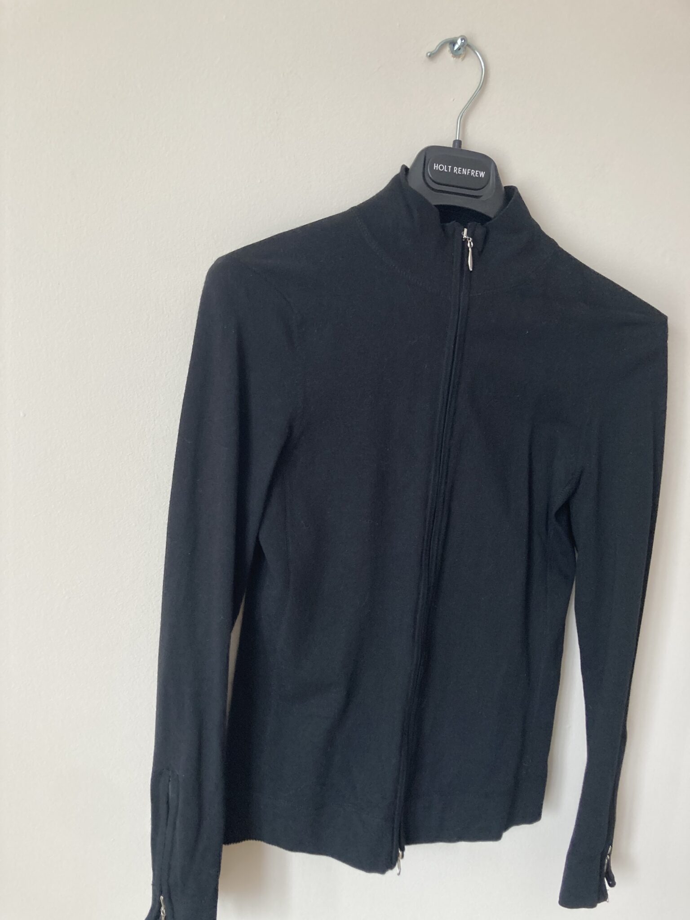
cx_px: 345
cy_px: 460
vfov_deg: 63.4
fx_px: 744
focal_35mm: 28
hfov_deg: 49.7
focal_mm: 3.99
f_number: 1.8
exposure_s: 1/60
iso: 100
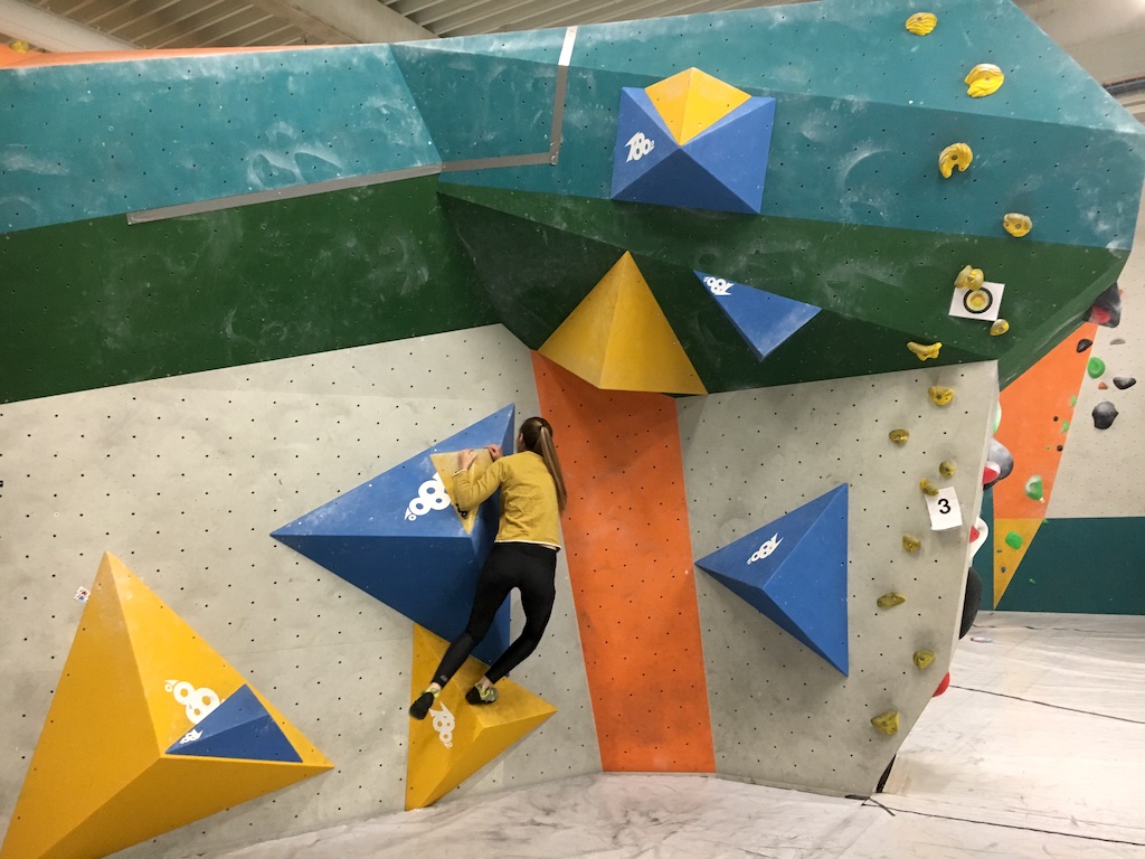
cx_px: 572
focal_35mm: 29
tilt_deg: +4.8
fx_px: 959
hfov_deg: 61.7
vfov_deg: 48.2
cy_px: 430
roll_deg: +1.2
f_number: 2.2
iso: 160
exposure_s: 1/33
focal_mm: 4.15
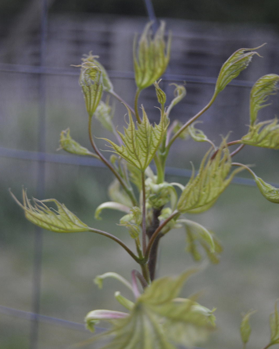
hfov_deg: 22.5
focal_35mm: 68
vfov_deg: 27.9
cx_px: 139
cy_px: 206
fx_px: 702
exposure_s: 1/60
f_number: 5
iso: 640
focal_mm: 40
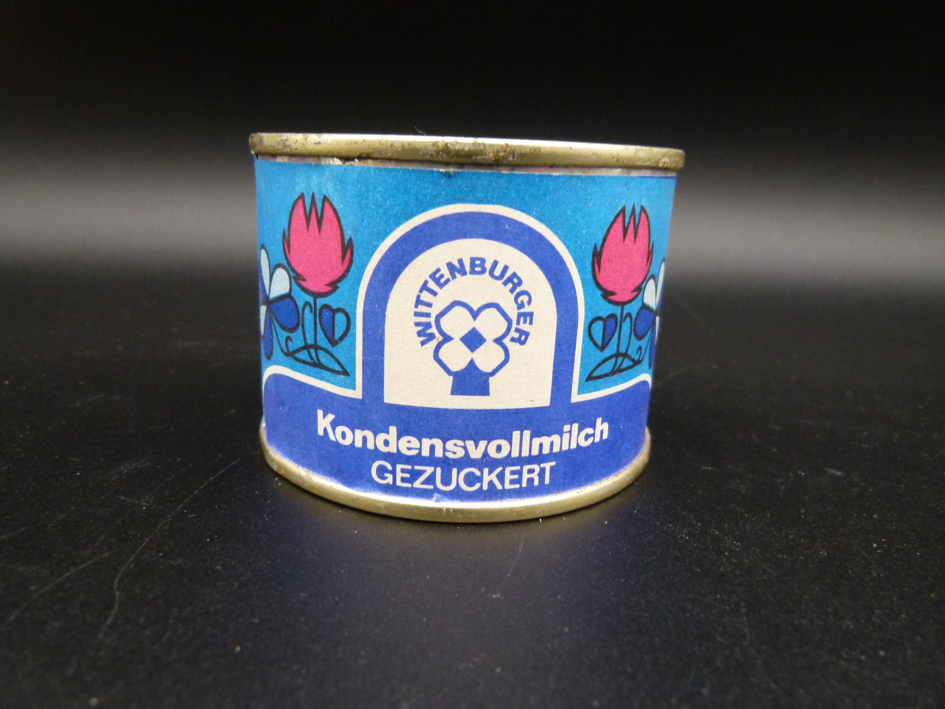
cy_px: 354
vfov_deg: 54.9
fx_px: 682
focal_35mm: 25
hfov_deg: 69.4
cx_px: 472
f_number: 2.8
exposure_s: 1/60
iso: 320
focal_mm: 4.5
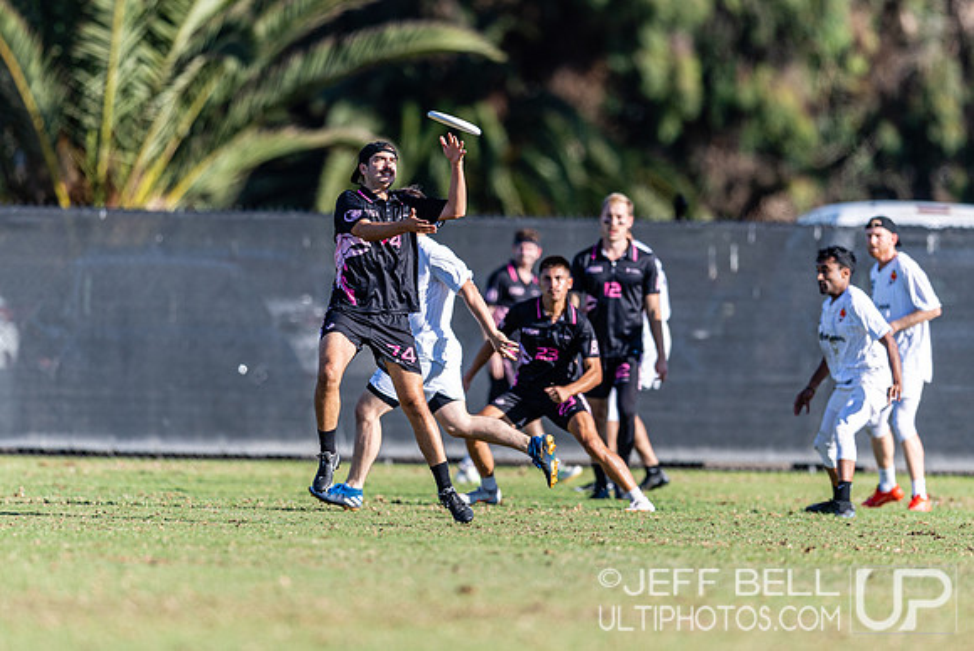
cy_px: 325
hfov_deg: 3.4
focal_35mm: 609
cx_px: 478
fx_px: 16490
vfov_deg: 2.3
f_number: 2.8
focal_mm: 400
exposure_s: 1/1600
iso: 140
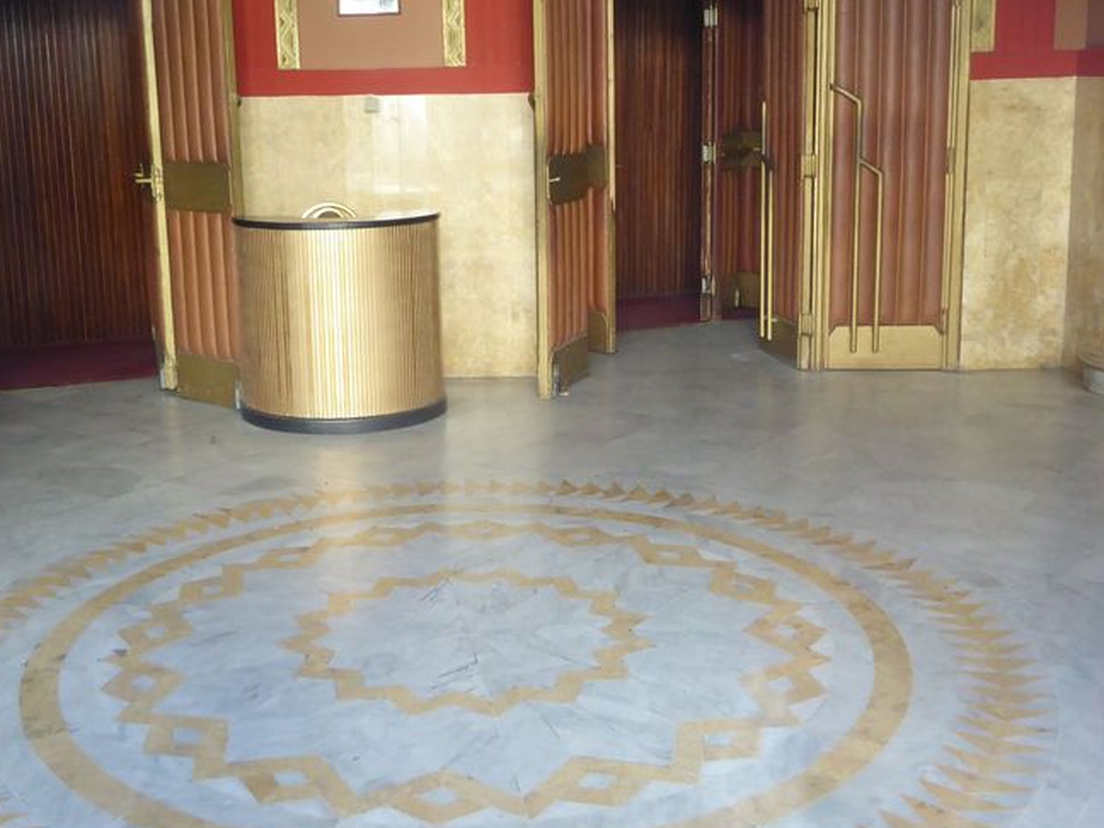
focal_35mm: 42
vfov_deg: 34.3
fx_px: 1339
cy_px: 348
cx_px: 465
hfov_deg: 44.6
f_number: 3.6
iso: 400
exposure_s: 1/40
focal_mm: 5.8
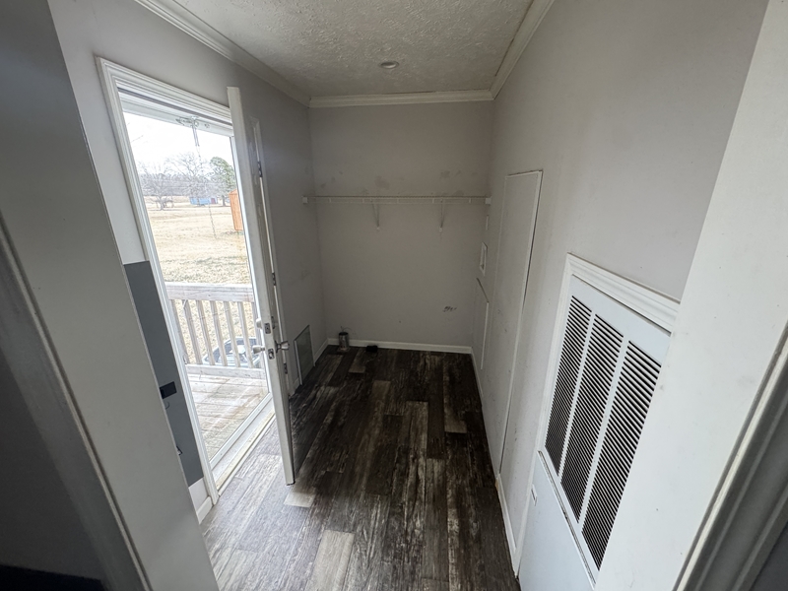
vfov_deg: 85.7
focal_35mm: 14
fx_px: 319
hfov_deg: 102.1
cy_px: 296
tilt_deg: -17.4
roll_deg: +0.5
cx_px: 394
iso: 250
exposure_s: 1/99
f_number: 2.2
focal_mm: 2.22
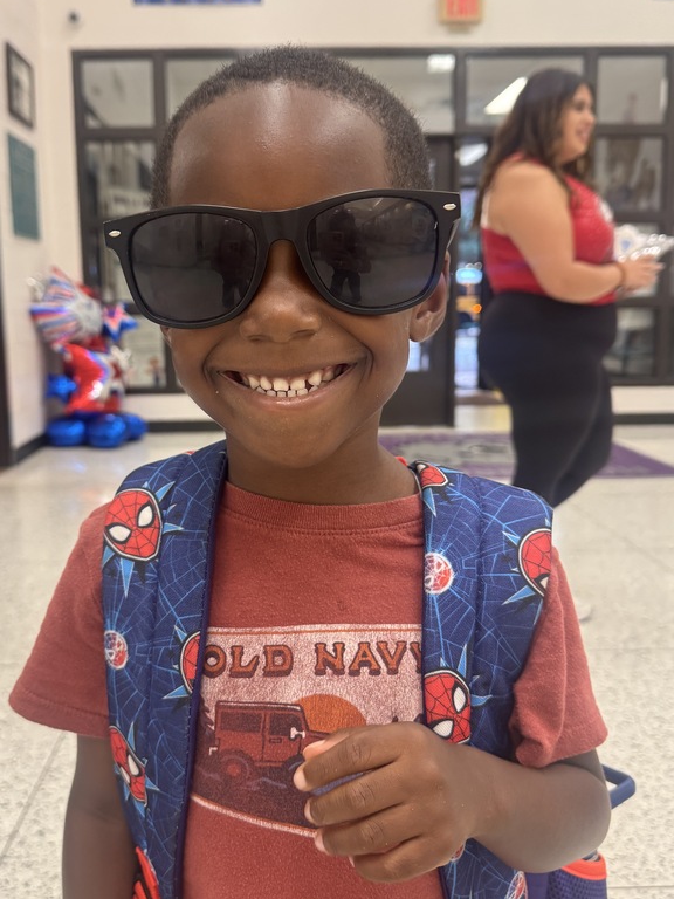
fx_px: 831
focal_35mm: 32
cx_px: 281
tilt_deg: -9.3
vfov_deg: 56.8
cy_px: 435
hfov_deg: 44.0
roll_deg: +2.6
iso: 250
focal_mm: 6.76
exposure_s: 1/60
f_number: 1.78
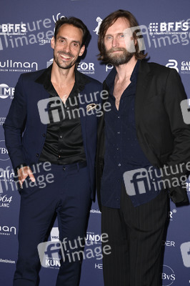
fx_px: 492
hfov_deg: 21.9
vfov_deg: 32.4
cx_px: 95
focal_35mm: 62
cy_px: 143
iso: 320
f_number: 5.6
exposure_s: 1/250
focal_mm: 62
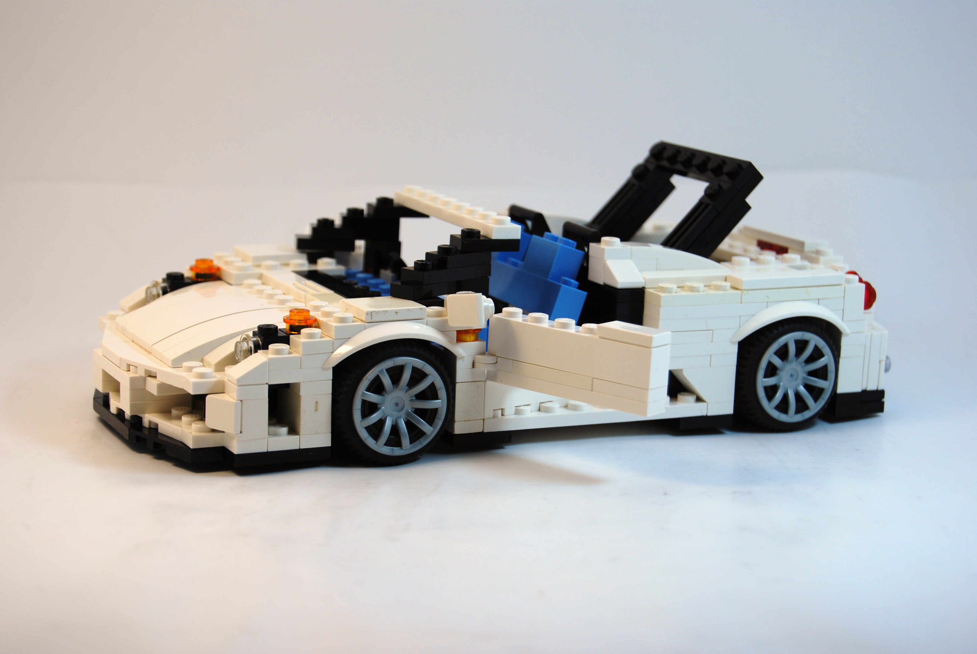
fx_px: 2242
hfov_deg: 24.6
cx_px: 488
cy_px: 327
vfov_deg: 16.6
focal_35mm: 82
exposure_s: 1/125
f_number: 5.6
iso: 100
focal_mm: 55
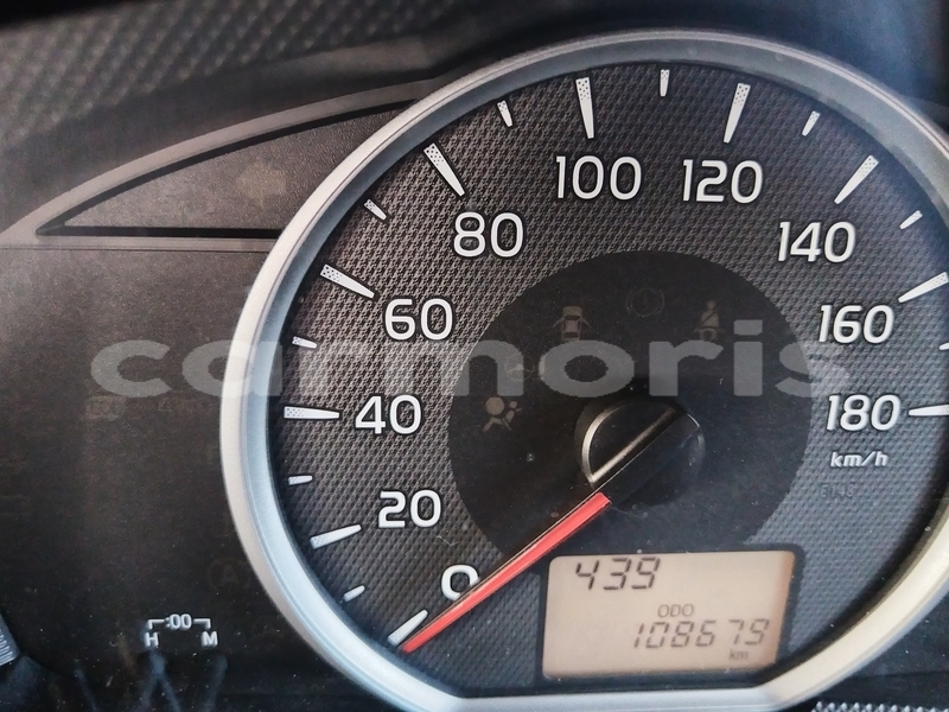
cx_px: 474
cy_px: 356
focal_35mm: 26
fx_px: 713
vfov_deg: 53.1
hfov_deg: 67.3
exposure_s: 1/54.4
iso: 7000
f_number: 1.9
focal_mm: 4.95
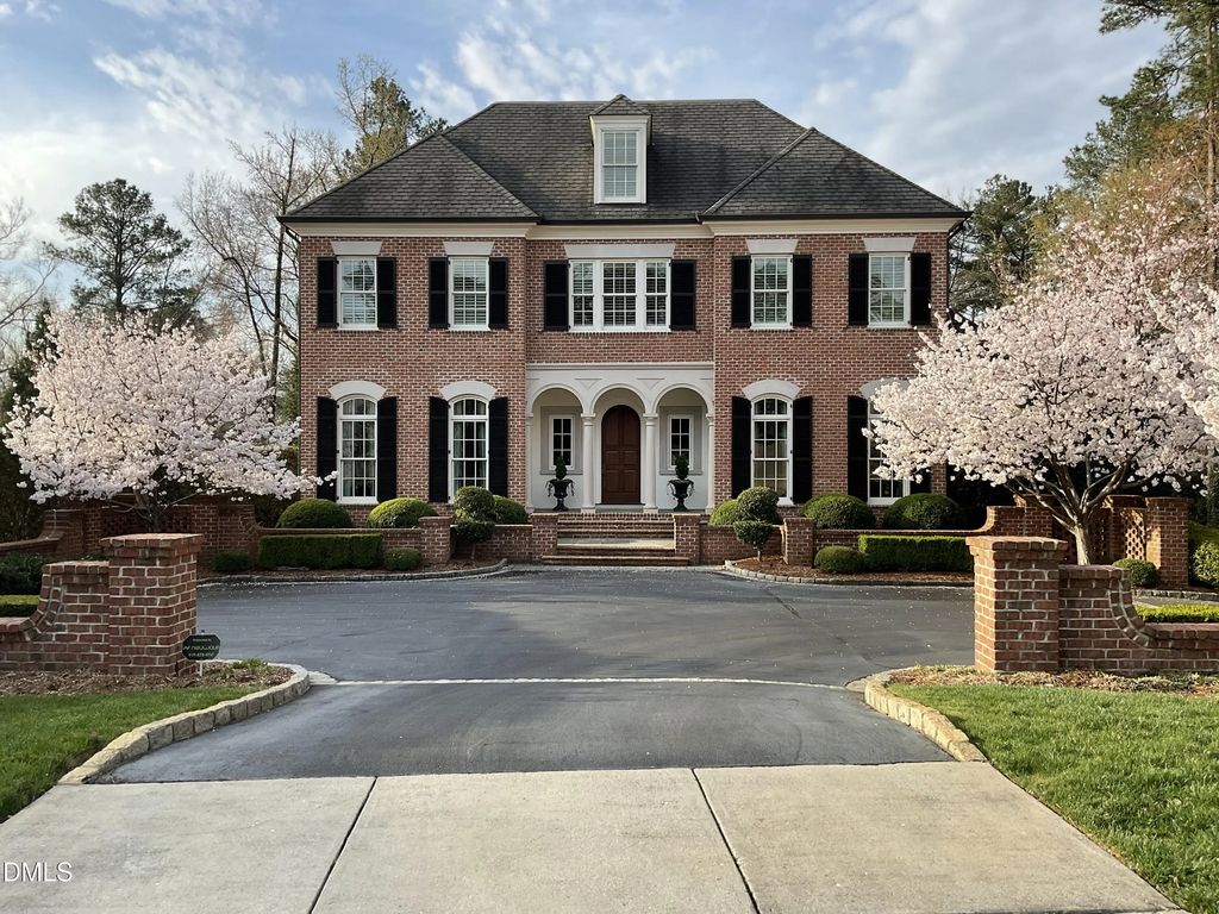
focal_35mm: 29
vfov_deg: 48.2
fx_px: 1021
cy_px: 457
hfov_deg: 61.7
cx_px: 610
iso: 16
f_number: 1.8
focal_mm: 3
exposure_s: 1/620
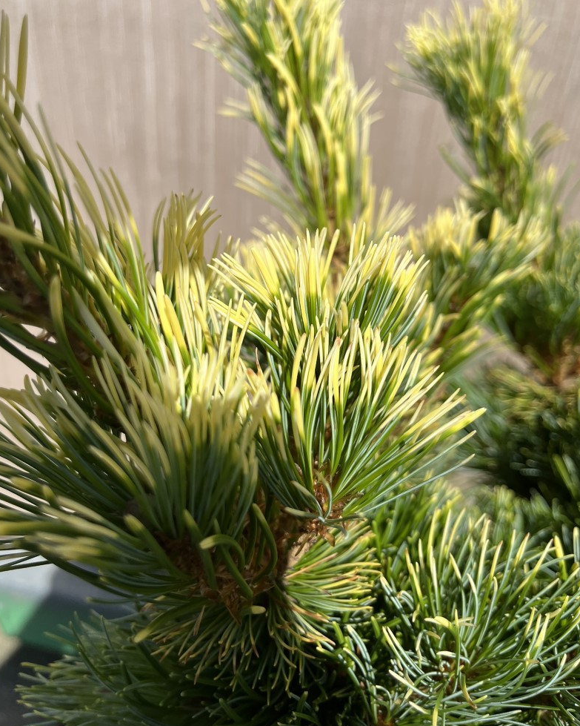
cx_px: 293
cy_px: 335
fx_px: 601
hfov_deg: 51.5
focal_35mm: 28
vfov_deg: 62.1
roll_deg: -5.6
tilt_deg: -32.6
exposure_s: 1/4854
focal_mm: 5.1
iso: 50
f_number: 1.6
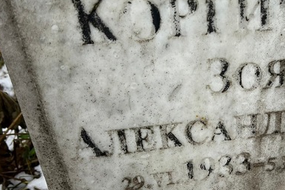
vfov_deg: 23.8
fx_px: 451
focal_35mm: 57
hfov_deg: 33.6
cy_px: 103
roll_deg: -4.2
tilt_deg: -30.8
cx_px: 244
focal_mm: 5.7
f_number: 1.5
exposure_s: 1/121
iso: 50
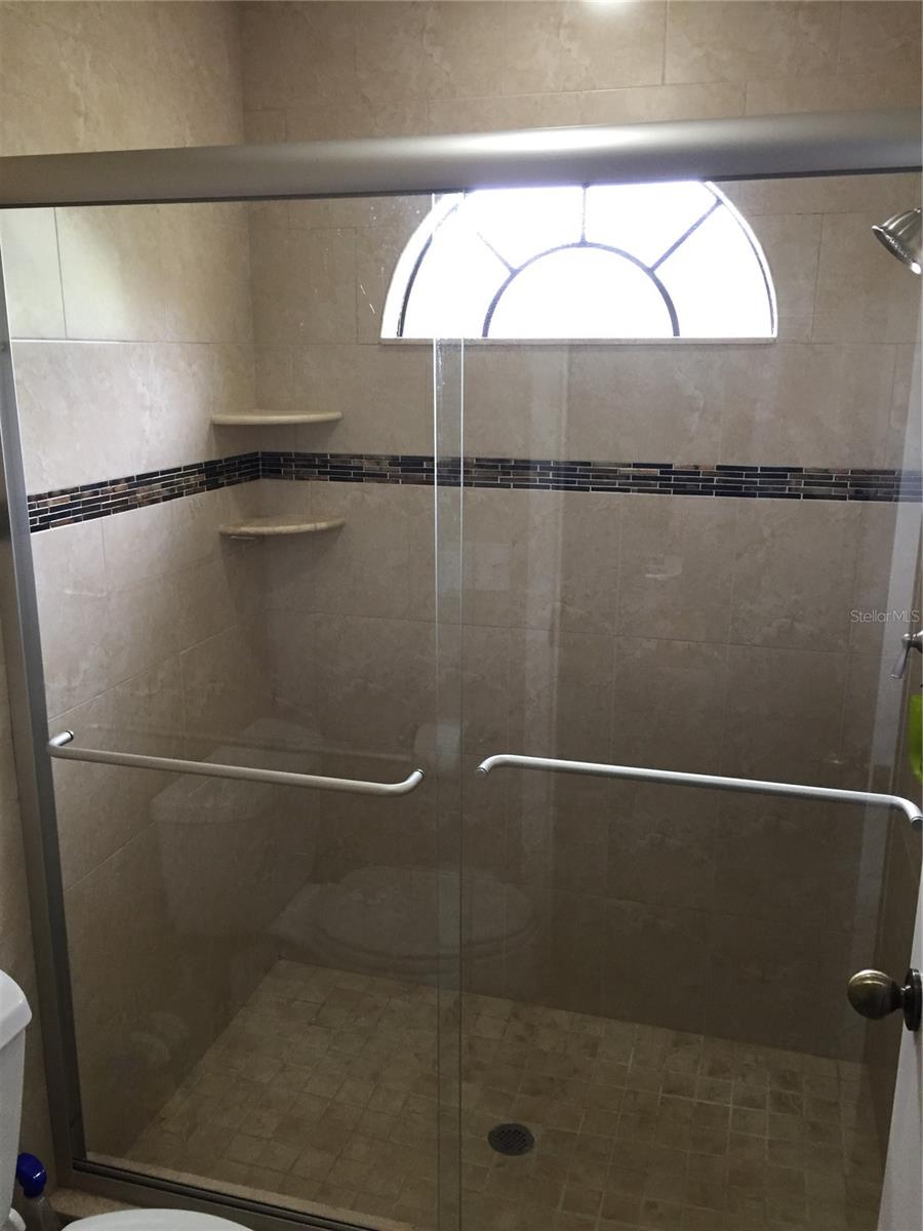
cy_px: 616
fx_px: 1031
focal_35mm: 29
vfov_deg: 61.7
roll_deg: +0.6
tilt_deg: -14.4
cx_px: 462
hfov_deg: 48.2
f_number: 2.2
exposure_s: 1/30
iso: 160
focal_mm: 4.15
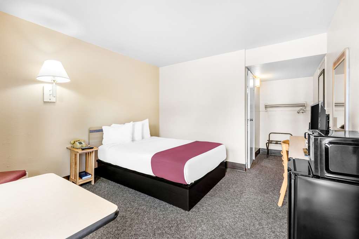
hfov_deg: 96.7
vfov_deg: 73.7
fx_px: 160
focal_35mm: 16
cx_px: 180
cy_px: 120
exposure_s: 1/2.5
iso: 160
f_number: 9
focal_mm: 16
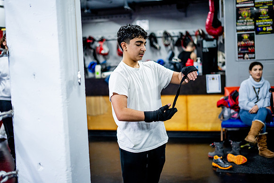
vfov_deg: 27.0
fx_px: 381
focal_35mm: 50
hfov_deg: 39.6
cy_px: 92
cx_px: 137
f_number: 1.8
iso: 1250
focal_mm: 50
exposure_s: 1/400
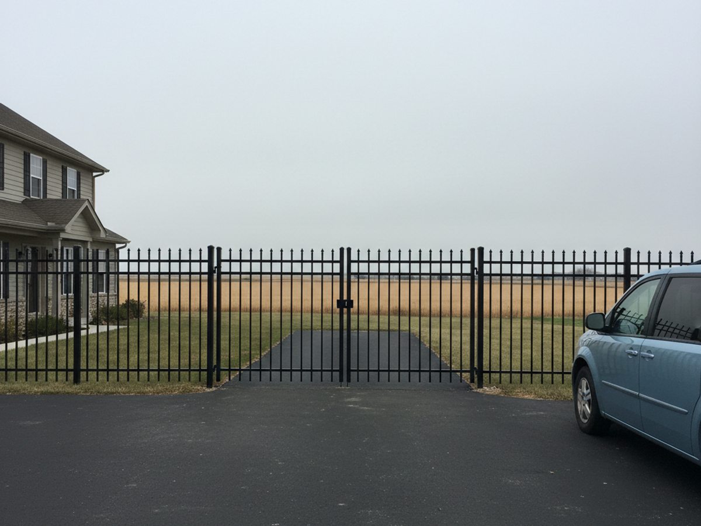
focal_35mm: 24
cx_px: 350
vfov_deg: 56.8
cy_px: 263
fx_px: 486
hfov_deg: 71.6
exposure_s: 1/1795
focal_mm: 6.8
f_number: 1.78
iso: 445
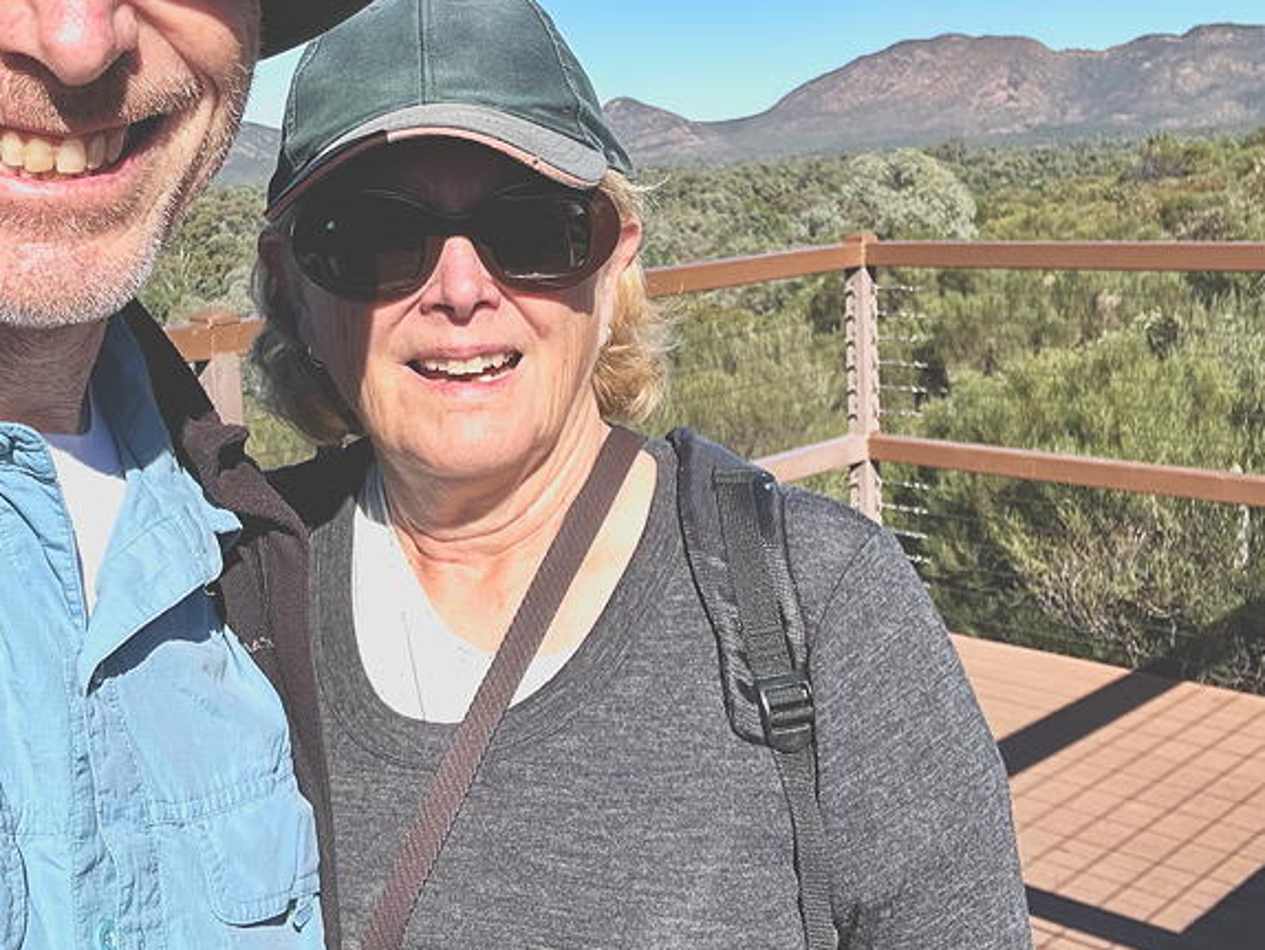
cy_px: 342
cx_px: 525
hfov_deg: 45.6
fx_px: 1499
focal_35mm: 41
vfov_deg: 34.9
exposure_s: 1/1284
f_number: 1.9
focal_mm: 2.69
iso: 25
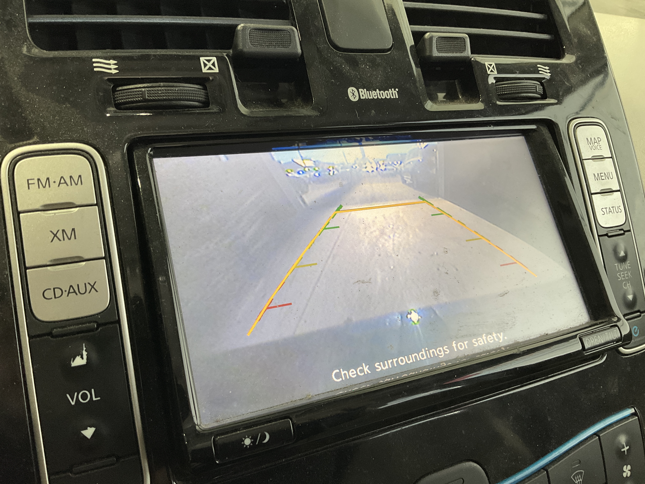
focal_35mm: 29
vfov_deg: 48.2
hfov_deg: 61.7
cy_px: 242
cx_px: 322
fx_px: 540
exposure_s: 1/71
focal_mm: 3
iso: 64
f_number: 1.8
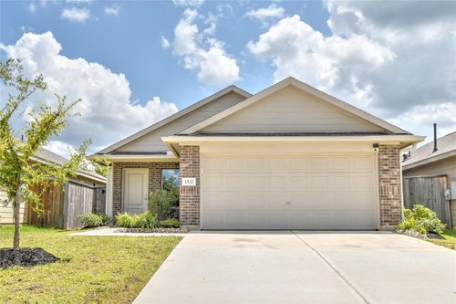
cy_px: 152
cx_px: 228
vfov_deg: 43.6
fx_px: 380
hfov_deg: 61.9
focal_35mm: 30
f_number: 11
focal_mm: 20
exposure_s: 1/500
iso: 200
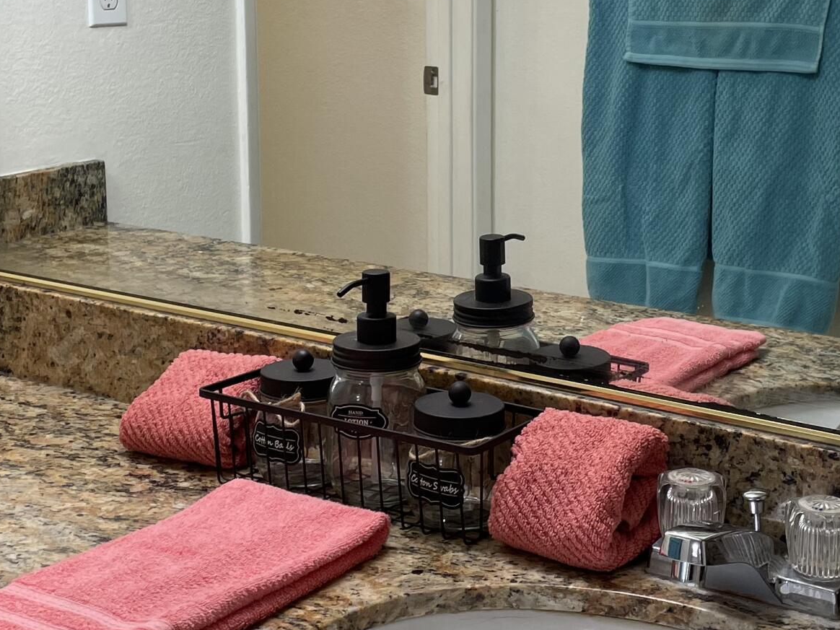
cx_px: 532
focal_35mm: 67
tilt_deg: -9.9
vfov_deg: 21.8
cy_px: 201
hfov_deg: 28.8
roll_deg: +0.9
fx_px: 1626
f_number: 1.6
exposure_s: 1/60
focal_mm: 4.2
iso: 64
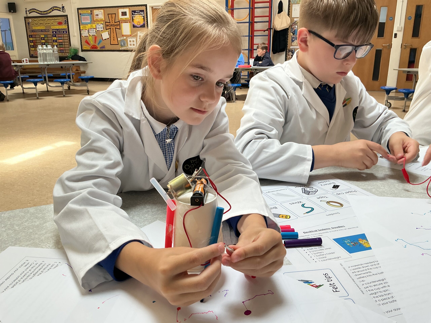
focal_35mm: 29
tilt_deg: -16.0
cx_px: 216
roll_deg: +1.3
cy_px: 162
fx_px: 361
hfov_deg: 61.7
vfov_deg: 48.2
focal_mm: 3
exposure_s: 1/100
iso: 40
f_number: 1.8
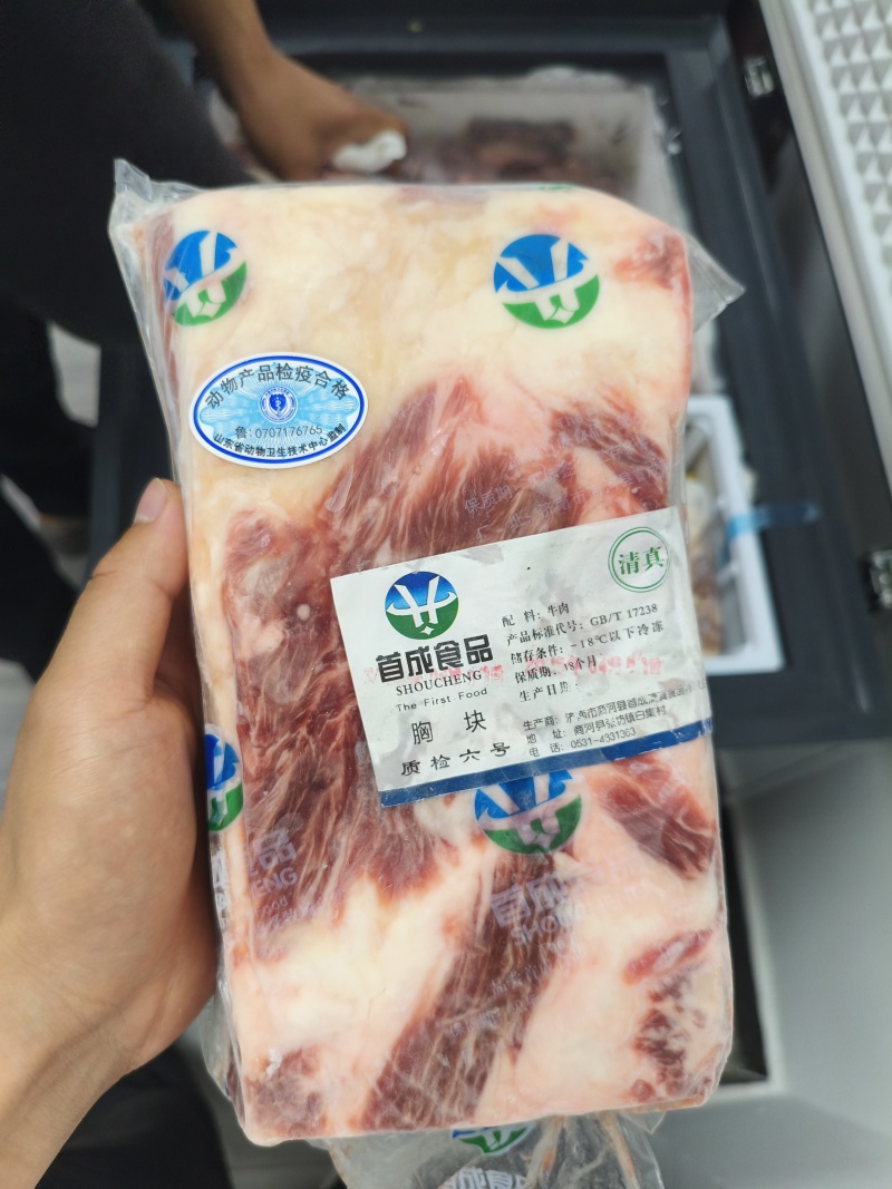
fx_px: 893
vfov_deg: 67.3
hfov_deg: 53.1
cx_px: 446
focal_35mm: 26
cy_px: 594
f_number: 1.5
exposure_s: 1/100
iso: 200
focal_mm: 4.94
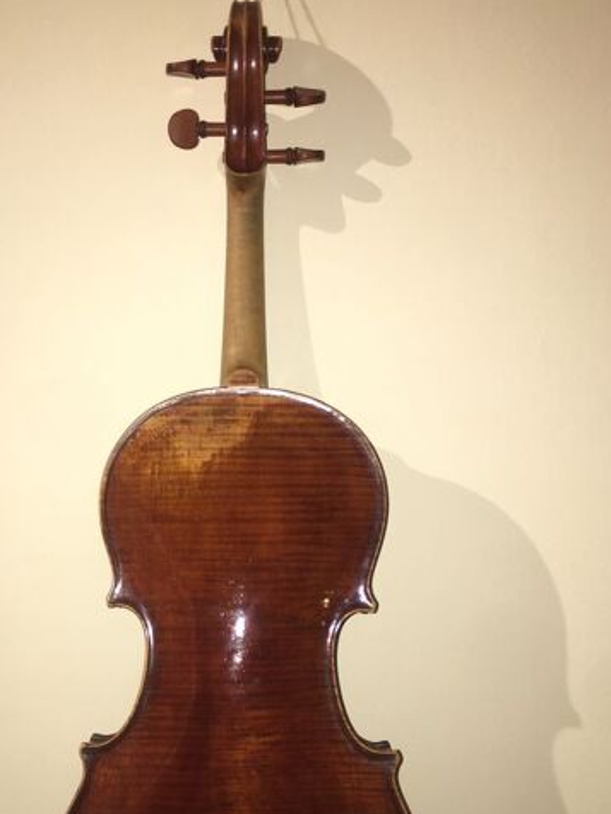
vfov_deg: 47.5
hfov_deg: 36.6
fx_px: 918
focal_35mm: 39
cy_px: 494
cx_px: 231
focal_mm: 4.15
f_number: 2.2
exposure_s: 1/30
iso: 25
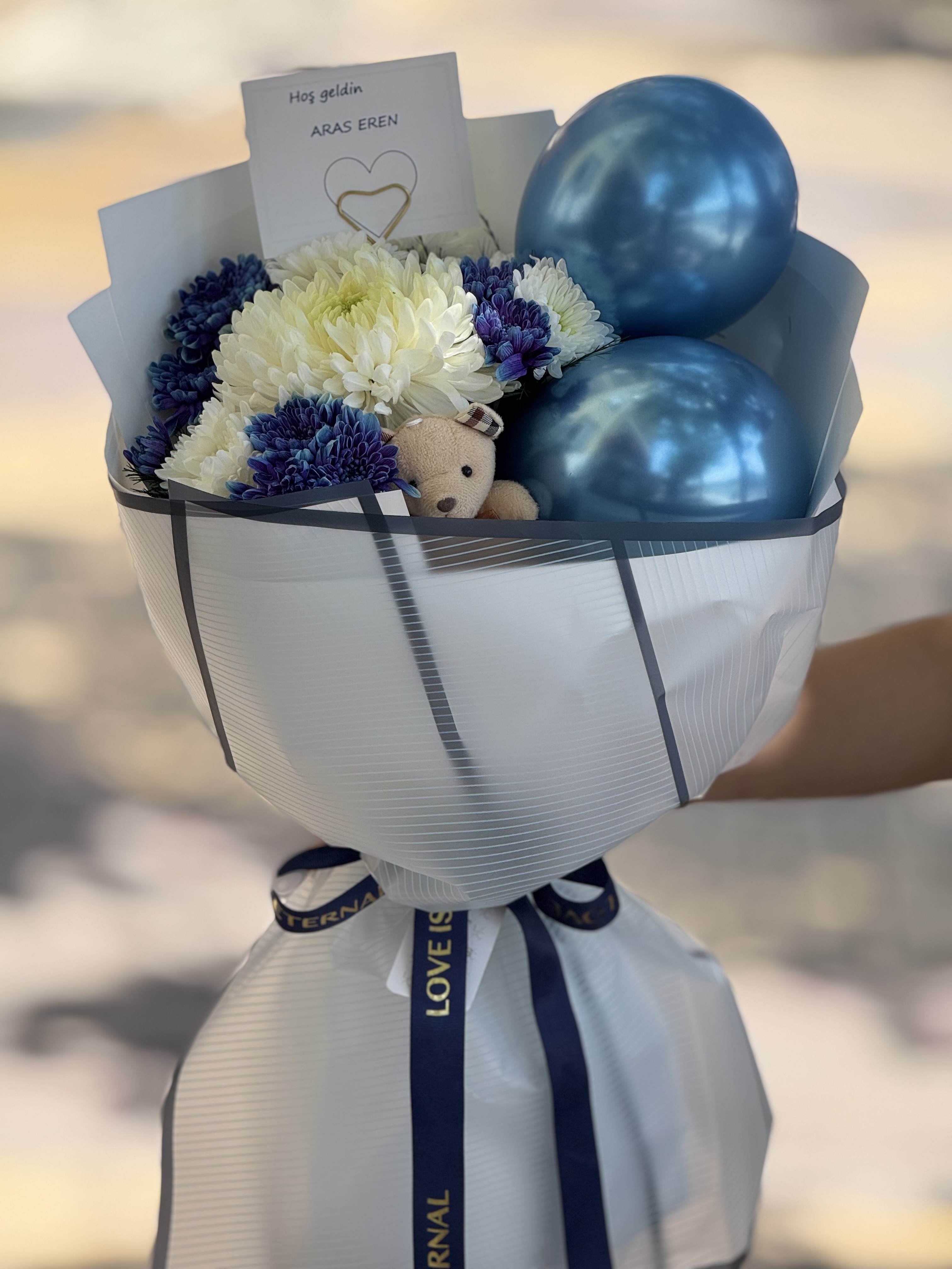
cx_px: 476
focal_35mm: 120
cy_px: 634
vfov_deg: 16.4
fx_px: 4400
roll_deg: -1.3
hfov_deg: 12.3
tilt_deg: -13.2
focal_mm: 15.66
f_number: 2.8
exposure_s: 1/572
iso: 50
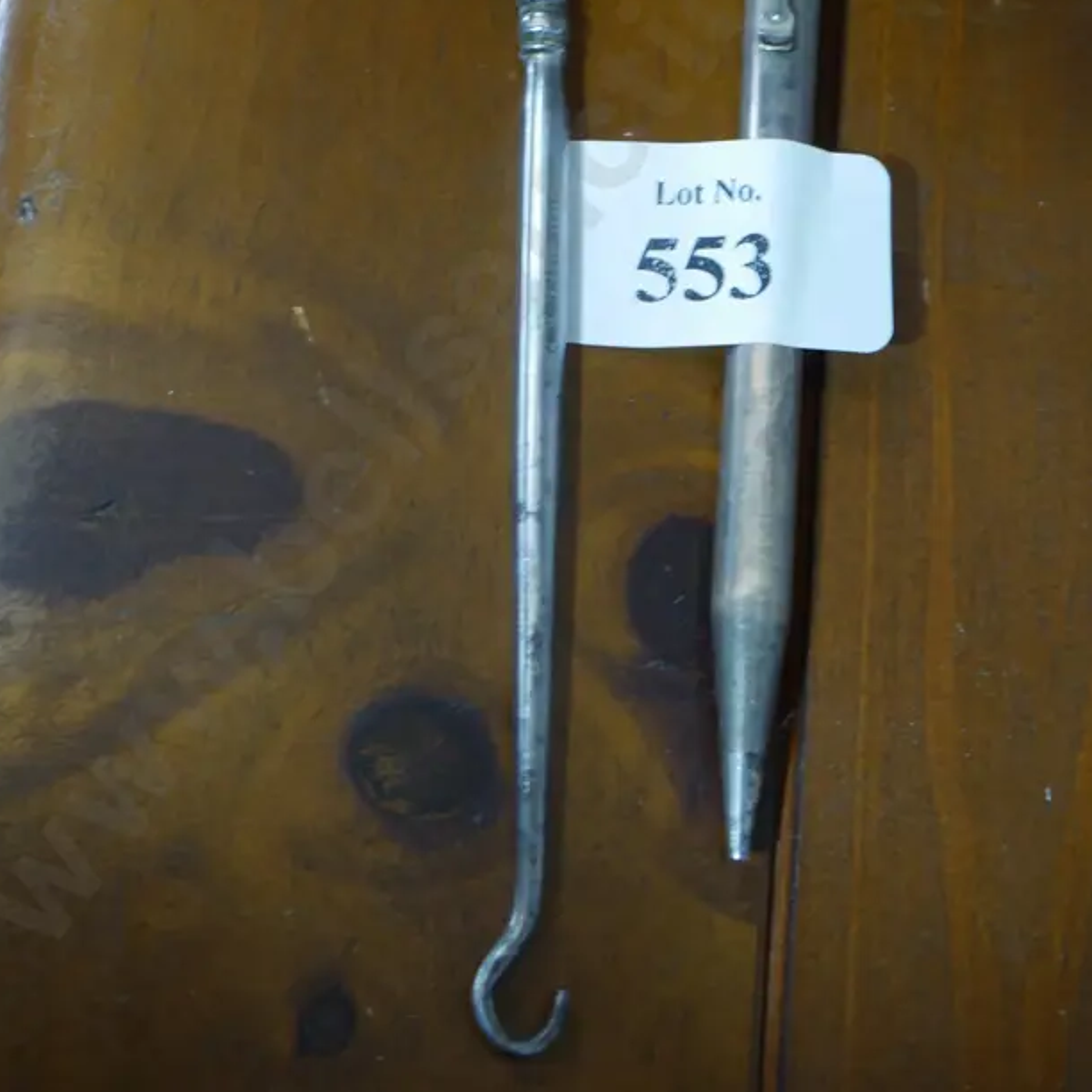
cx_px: 559
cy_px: 205
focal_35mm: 71
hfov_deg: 24.3
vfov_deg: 23.9
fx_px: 2534
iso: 800
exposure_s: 1/60
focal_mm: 24
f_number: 5.2
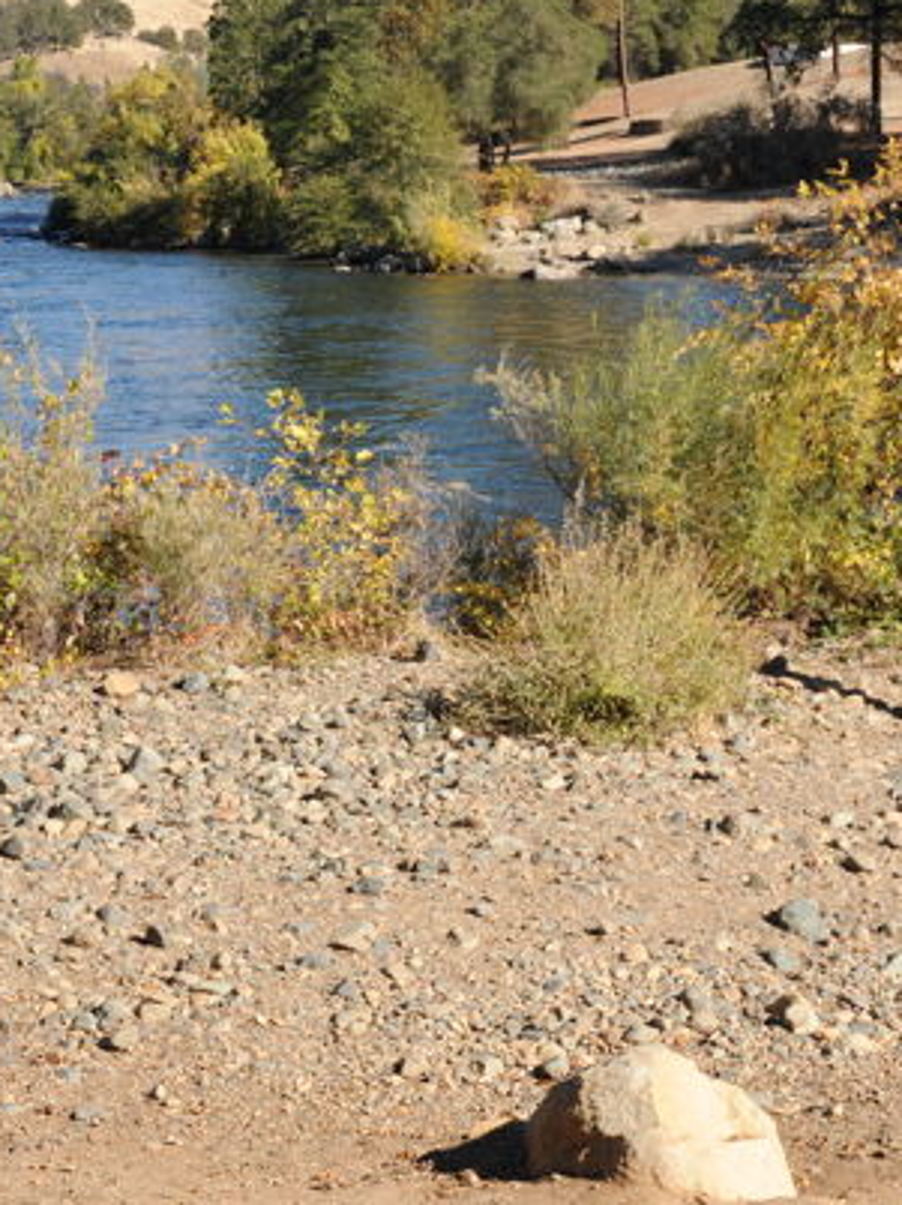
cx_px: 782
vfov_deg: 28.8
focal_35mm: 67
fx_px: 2330
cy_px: 426
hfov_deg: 21.5
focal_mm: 35
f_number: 10
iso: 320
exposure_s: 1/320
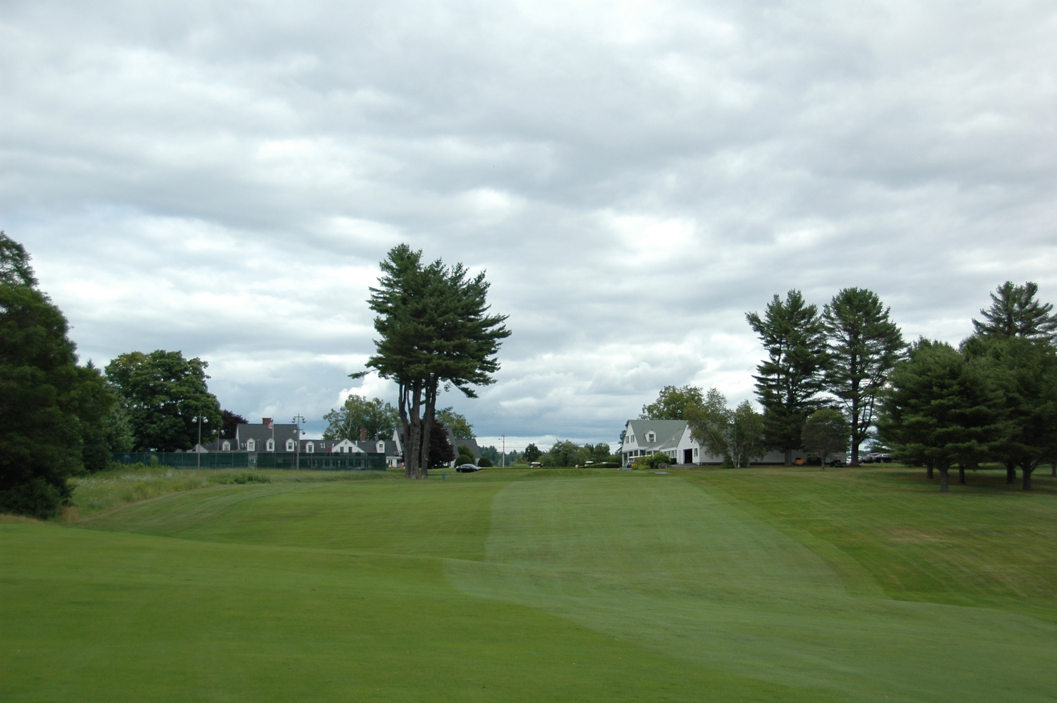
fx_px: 1408
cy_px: 352
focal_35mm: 48
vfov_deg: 28.0
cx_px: 528
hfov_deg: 41.1
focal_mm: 32
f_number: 4.2
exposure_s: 1/1600
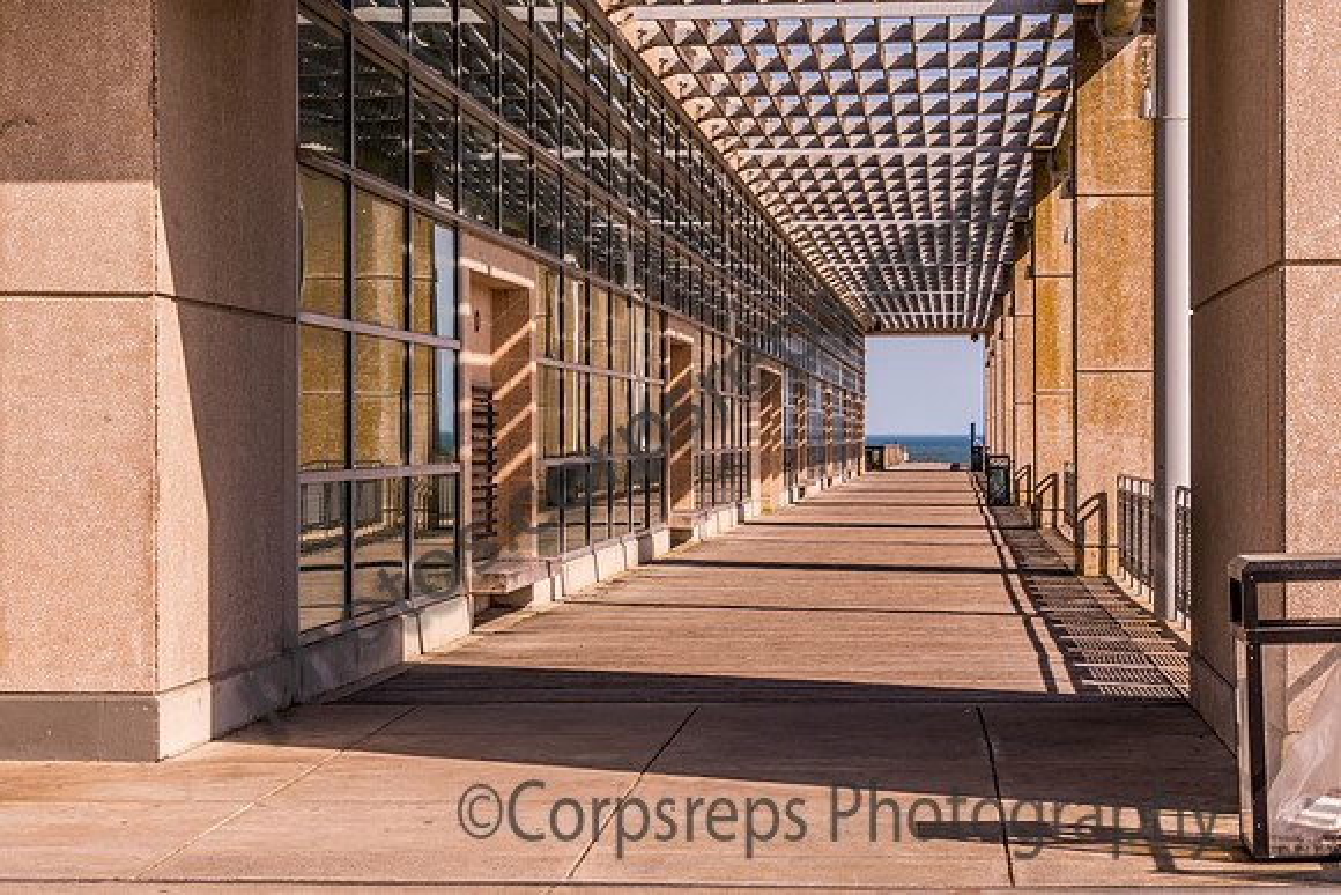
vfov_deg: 14.7
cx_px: 648
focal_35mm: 93
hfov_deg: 21.9
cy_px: 463
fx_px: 3468
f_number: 13
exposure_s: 1/80
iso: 100
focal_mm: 90
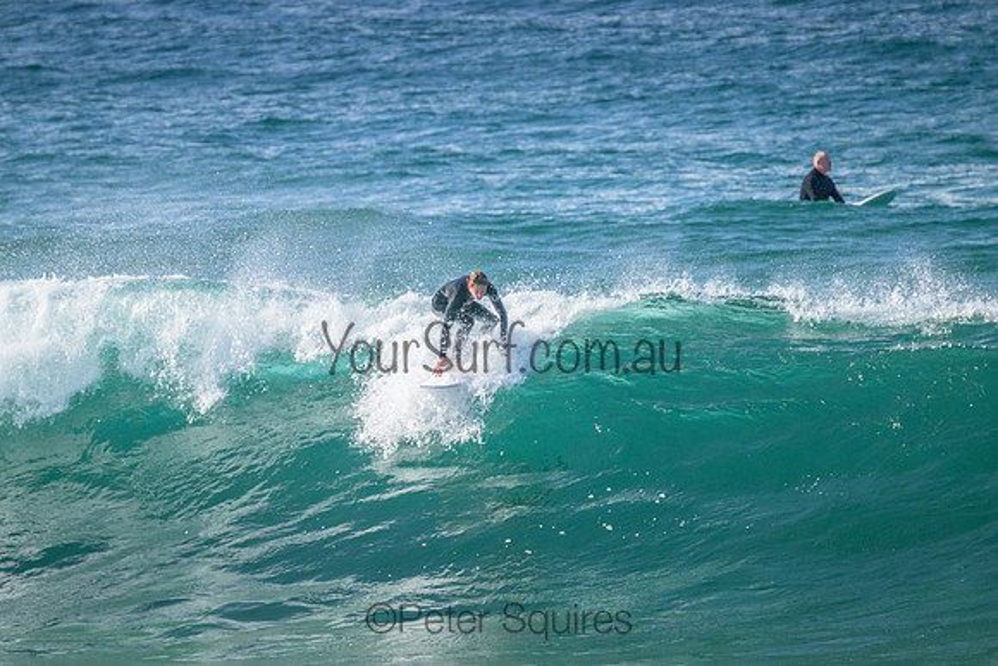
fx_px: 22182
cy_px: 333
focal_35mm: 800
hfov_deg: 2.6
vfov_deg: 1.7
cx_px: 499
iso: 4000
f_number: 11
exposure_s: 1/1600
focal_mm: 800
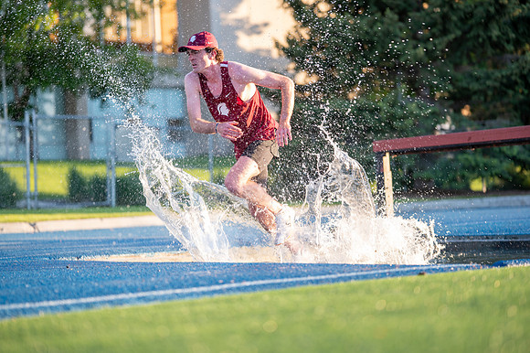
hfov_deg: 23.9
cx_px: 265
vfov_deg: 16.1
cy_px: 176
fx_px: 1251
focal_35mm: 85
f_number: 1.8
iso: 110
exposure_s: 1/500
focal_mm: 85
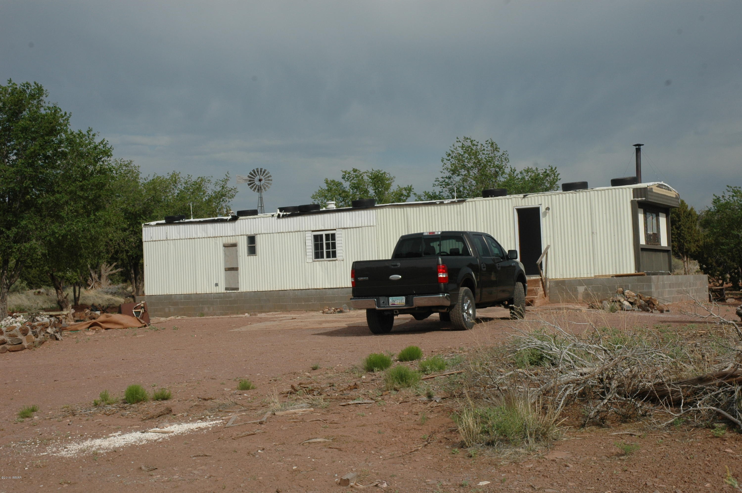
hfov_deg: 37.9
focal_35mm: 52
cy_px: 246
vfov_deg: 25.7
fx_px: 1081
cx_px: 371
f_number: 11
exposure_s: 1/500
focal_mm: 35
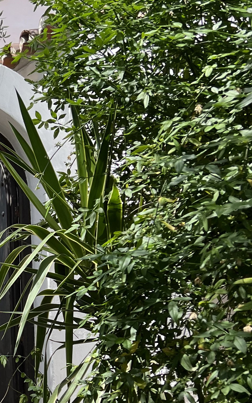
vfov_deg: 26.5
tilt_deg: +7.9
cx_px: -142
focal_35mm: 76
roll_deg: +0.9
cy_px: 332
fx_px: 835
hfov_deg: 15.6
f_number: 1.5
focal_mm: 5.7
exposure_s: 1/1361
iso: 50
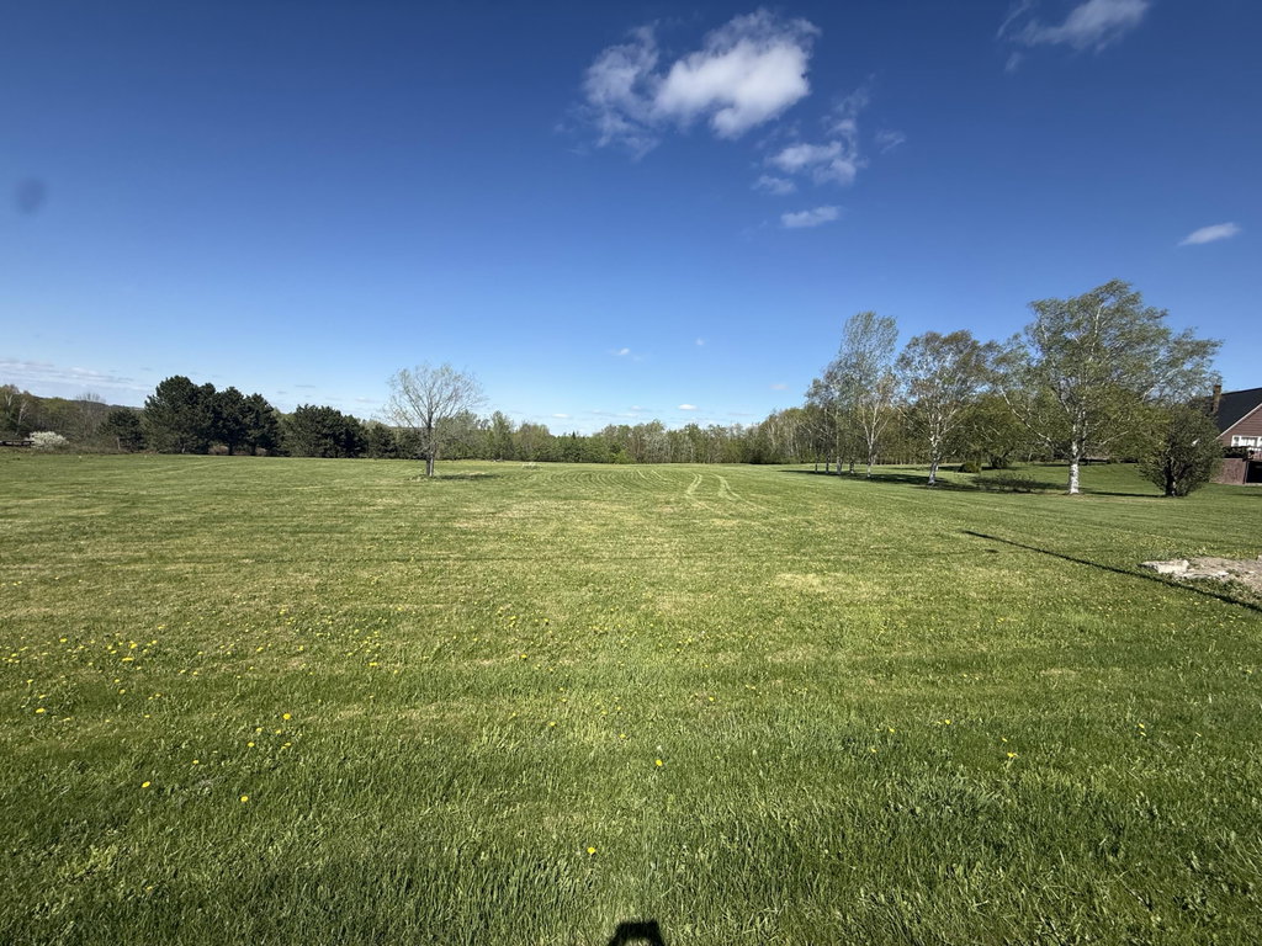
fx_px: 510
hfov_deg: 102.1
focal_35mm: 14
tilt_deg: -3.9
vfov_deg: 85.7
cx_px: 631
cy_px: 473
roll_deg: -3.7
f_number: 2.2
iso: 50
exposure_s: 1/2320
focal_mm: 2.22
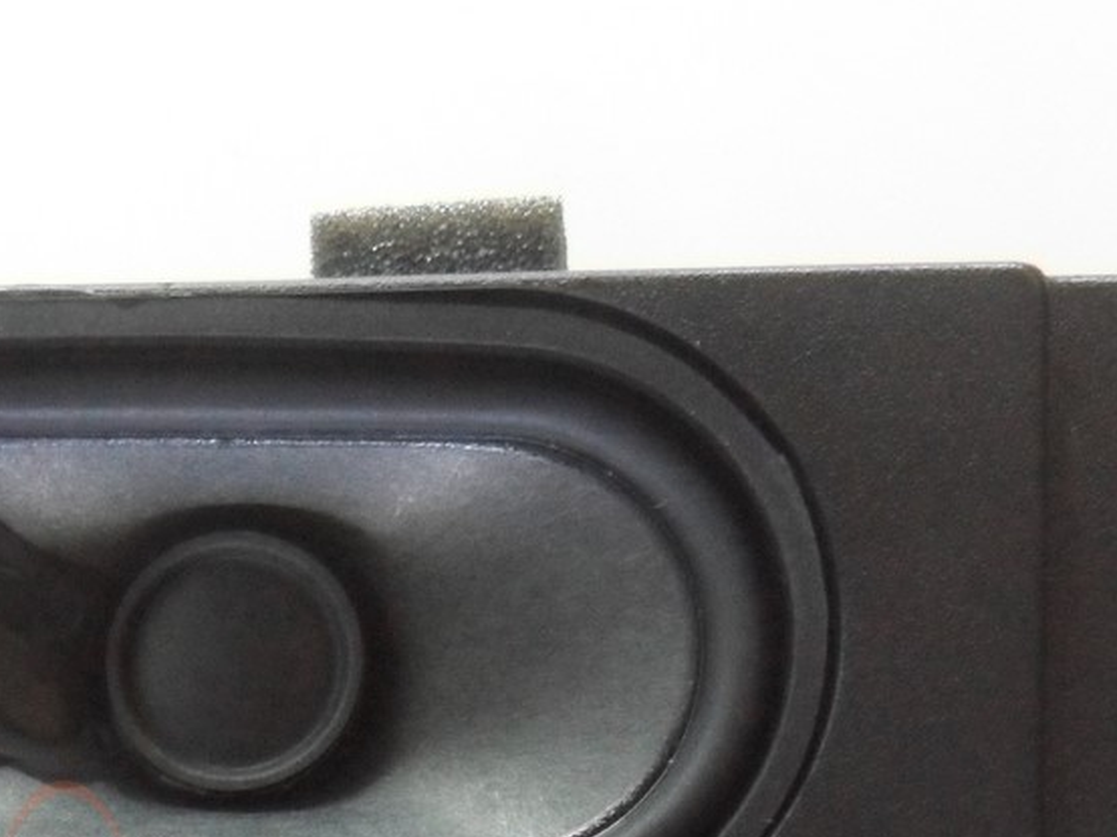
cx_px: 151
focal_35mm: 78
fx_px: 2516
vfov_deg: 17.3
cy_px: 1188
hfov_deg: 24.4
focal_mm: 4.9
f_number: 3.5
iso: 320
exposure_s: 1/45
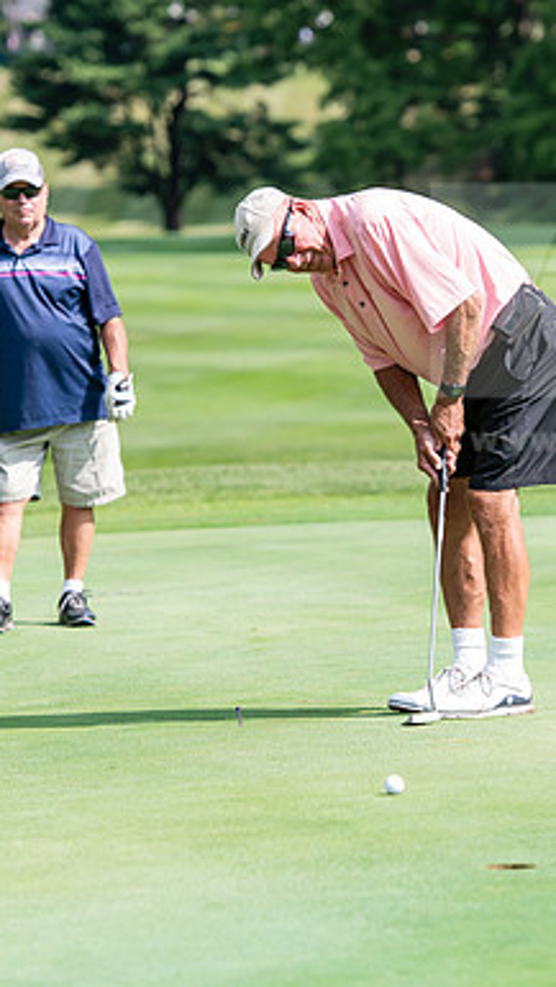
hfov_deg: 5.5
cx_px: 354
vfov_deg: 9.7
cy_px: 494
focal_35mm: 221
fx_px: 5783
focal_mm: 140
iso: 250
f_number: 4
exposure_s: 1/1250
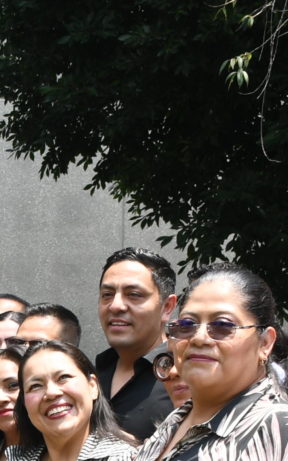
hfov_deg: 10.4
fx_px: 1444
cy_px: 499
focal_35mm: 115
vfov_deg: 17.5
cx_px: -305
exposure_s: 1/100
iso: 160
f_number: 8
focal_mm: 20
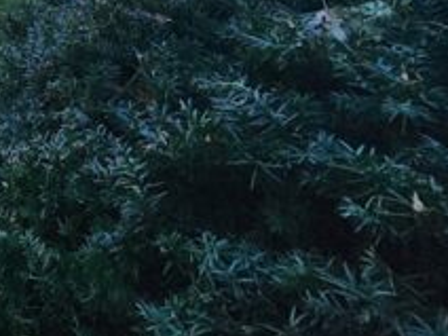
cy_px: -266
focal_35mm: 49
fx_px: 634
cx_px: -211
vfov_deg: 20.7
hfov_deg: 27.7
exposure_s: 1/871
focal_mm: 2.2
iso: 50
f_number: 2.2
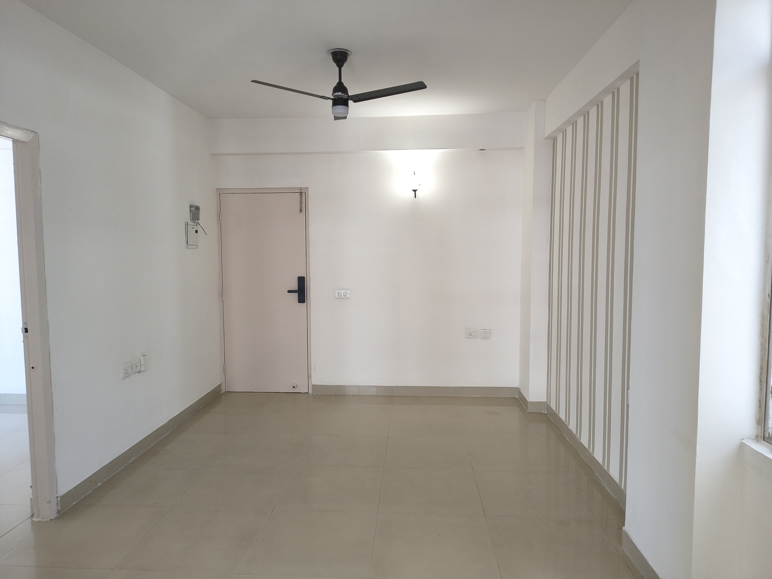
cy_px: 290
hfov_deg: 71.6
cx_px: 386
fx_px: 535
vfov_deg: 56.8
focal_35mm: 24
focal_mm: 5.56
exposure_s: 1/100
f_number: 1.8
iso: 454
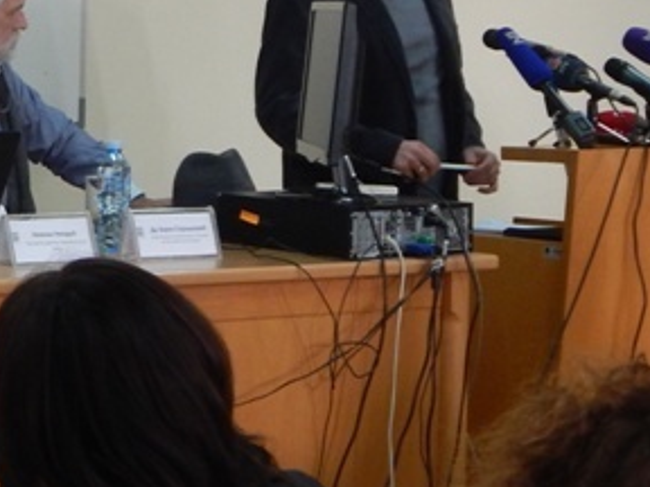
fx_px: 2873
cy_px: -41
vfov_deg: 9.6
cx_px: -375
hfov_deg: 12.2
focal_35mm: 153
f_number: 3.6
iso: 200
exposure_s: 1/30
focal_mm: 7.7
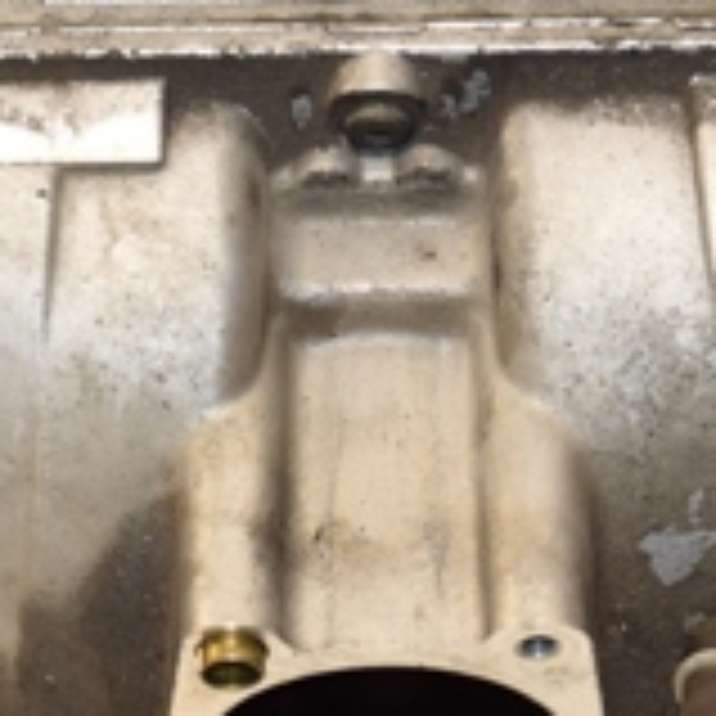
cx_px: 275
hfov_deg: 8.1
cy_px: 374
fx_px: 5031
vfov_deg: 8.1
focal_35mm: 215
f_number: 5
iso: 800
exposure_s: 1/200
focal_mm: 42
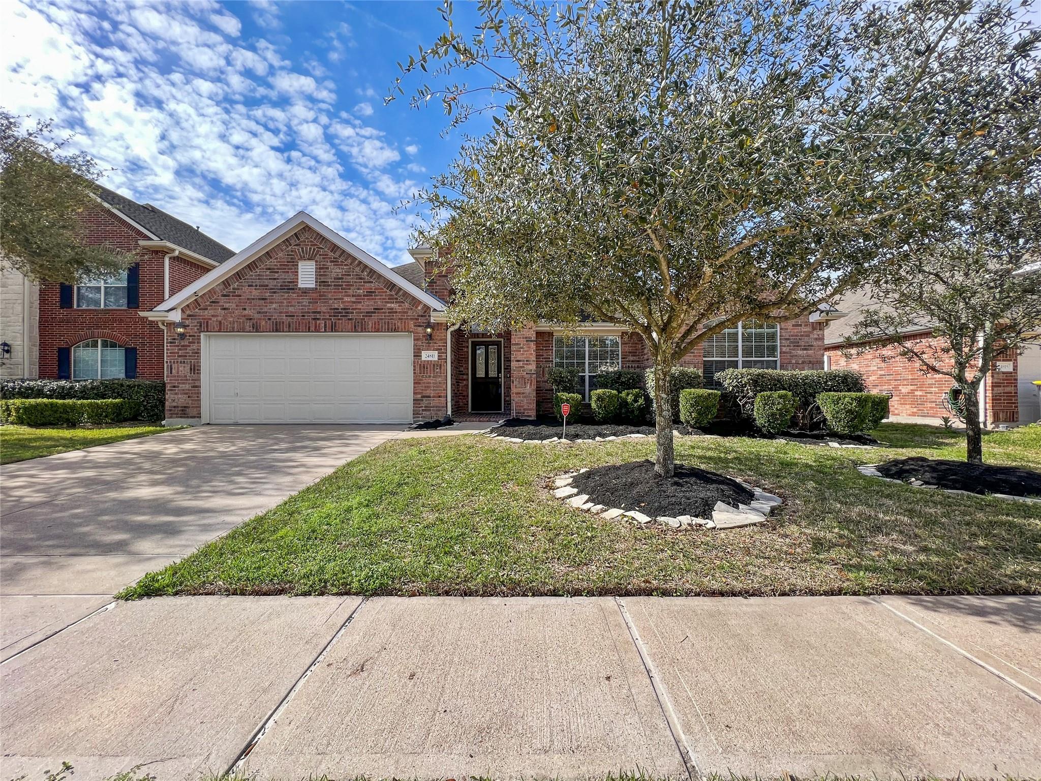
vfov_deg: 89.9
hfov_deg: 106.2
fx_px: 391
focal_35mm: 13
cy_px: 390
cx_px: 520
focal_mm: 1.57
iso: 32
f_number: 1.8
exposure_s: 1/730
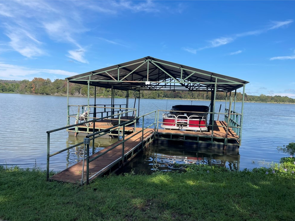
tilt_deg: -4.2
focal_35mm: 27
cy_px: 114
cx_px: 150
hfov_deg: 65.3
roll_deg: -0.9
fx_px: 230
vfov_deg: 51.4
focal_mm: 5.1
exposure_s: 1/3559
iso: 50
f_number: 1.6
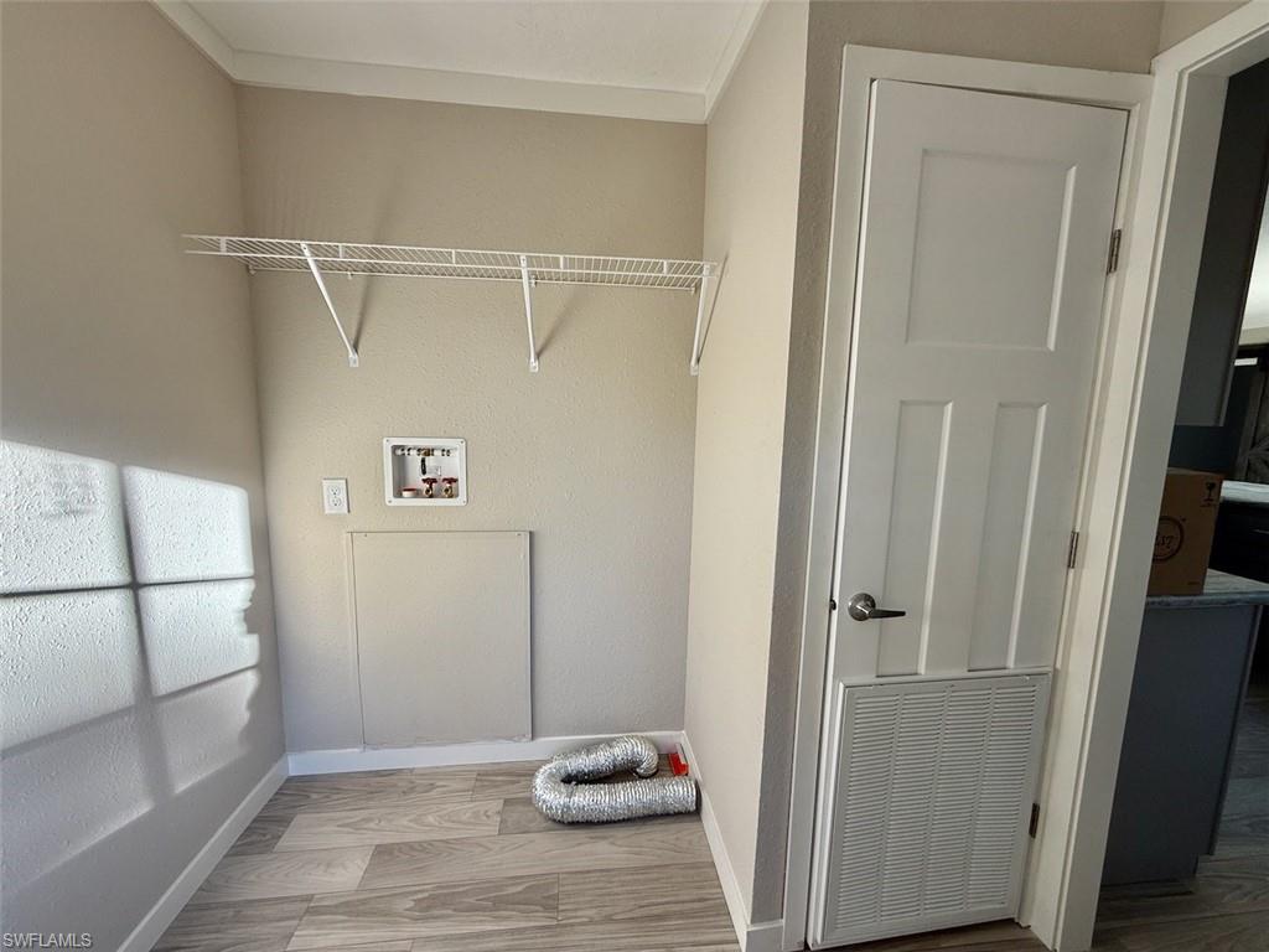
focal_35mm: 14
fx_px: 513
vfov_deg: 85.7
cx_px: 634
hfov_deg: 102.1
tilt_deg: -7.7
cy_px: 476
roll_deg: -1.2
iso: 50
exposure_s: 1/134
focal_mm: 2.22
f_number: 2.2
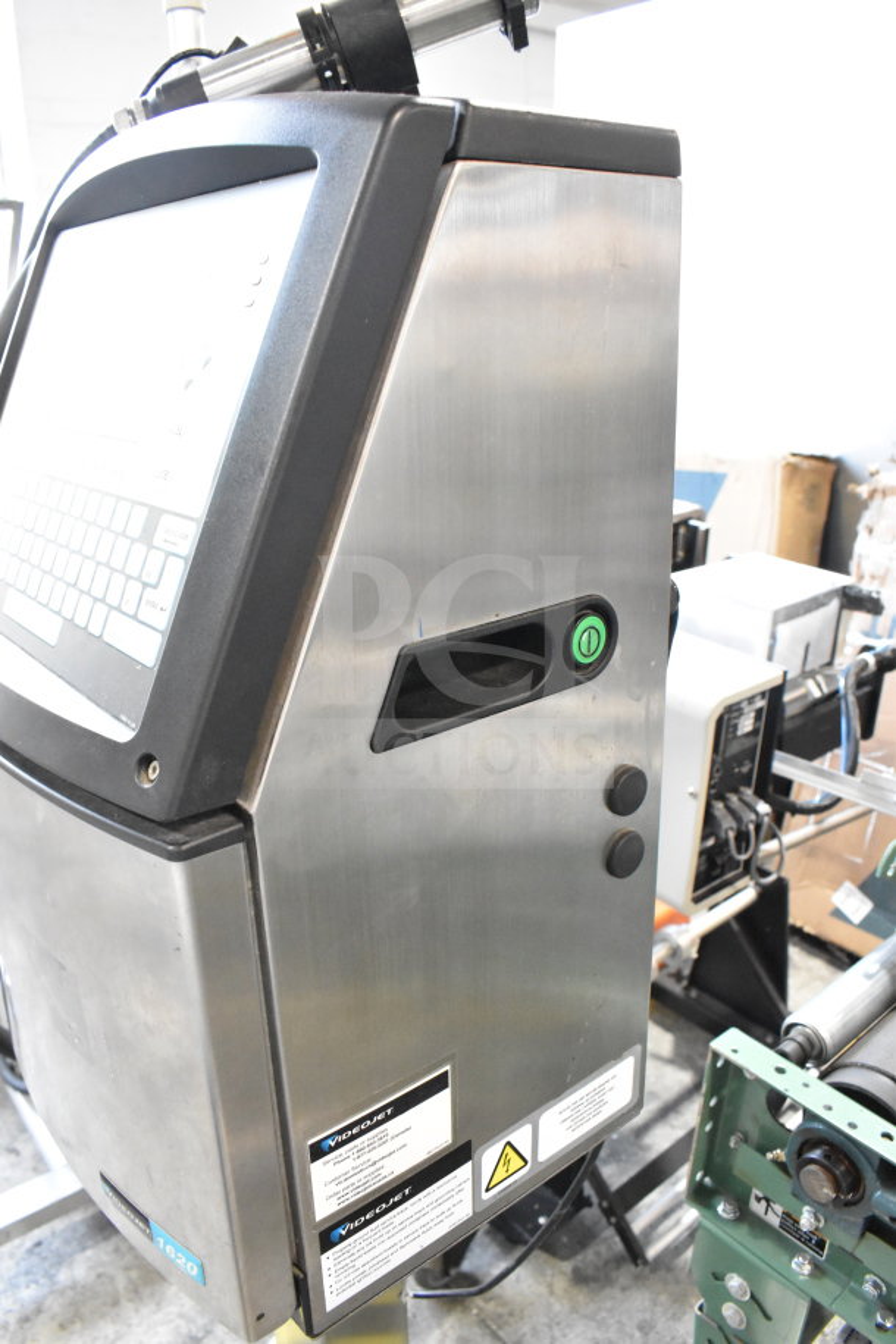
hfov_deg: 47.9
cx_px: 448
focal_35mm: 27
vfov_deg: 67.4
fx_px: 1008
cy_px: 672
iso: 6400
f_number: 7.1
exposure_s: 1/200
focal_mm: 18
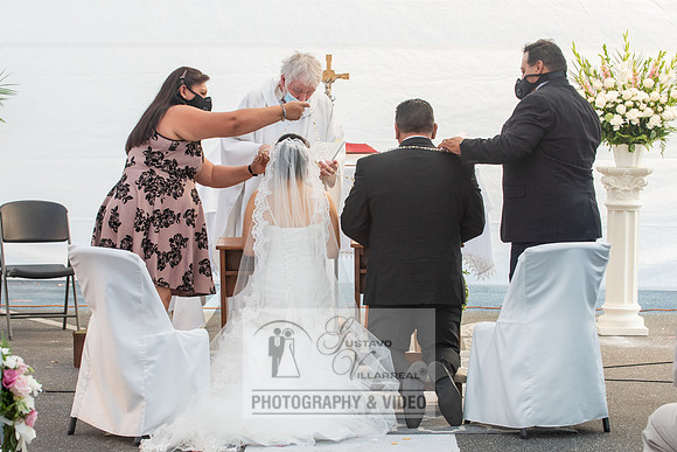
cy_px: 255
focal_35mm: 105
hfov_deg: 19.4
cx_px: 323
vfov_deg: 13.0
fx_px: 1976
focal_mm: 90
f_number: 6.3
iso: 800
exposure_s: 1/125
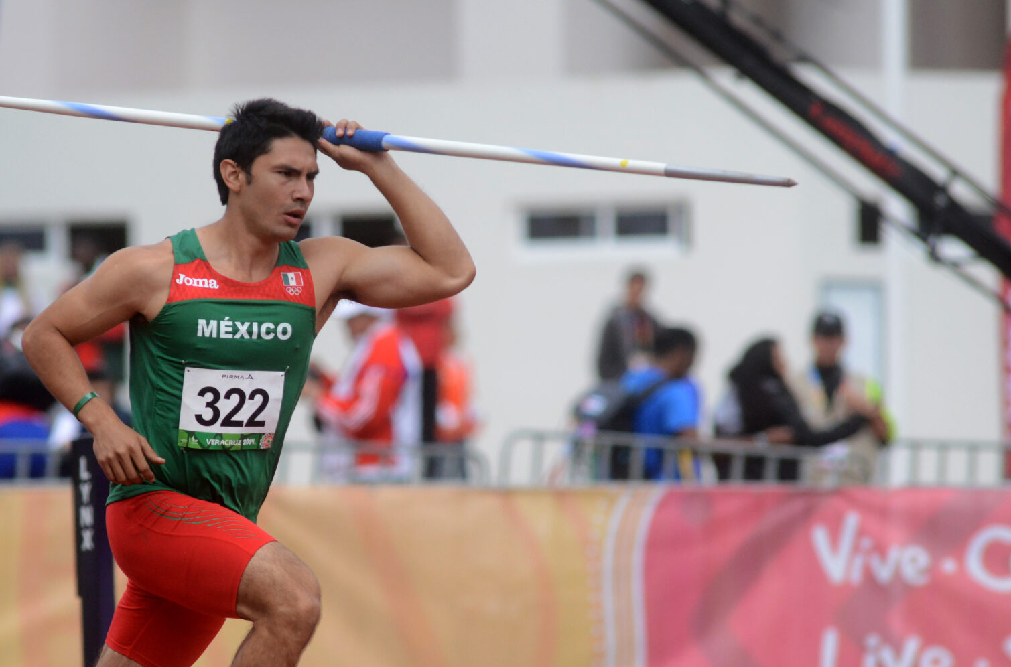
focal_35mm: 509
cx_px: 477
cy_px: 481
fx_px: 14250
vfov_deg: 2.7
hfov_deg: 4.1
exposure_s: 1/8000
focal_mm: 300
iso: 1600
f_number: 2.8
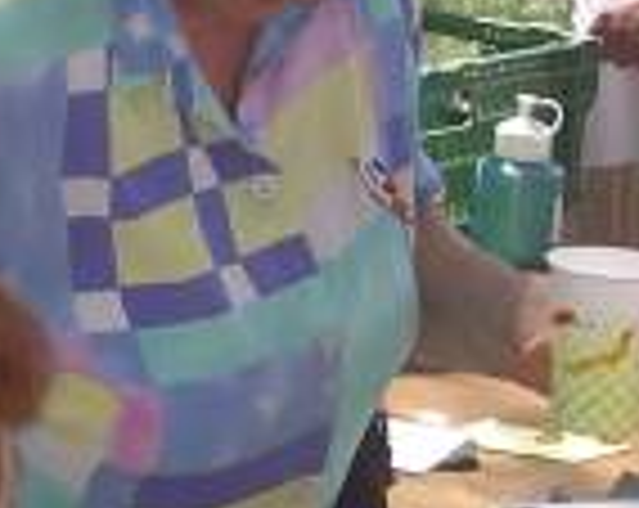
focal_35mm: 215
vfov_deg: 7.2
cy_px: 211
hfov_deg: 9.0
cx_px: 68
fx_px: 4058
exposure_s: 1/125
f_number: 4.7
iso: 100
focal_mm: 8
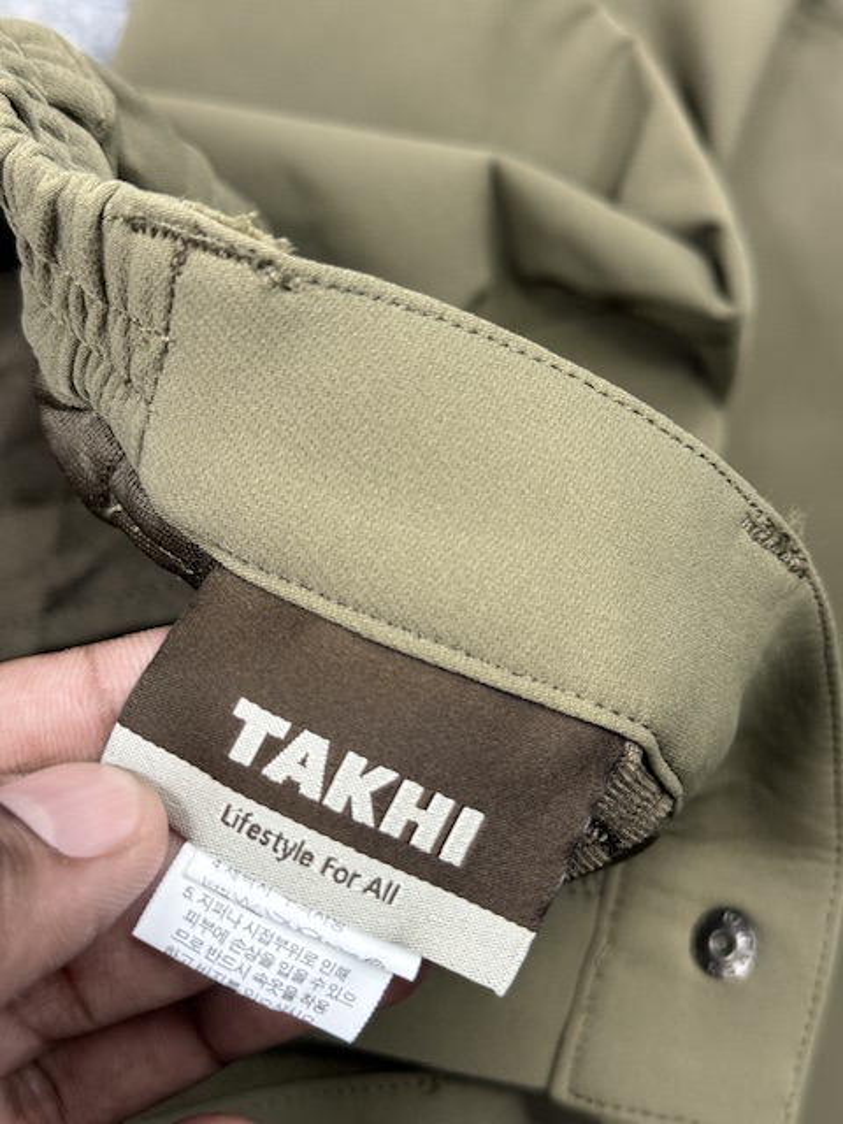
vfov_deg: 39.7
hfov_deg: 30.3
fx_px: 1559
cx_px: 422
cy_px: 562
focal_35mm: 48
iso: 100
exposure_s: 1/100
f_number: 1.78
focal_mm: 6.76
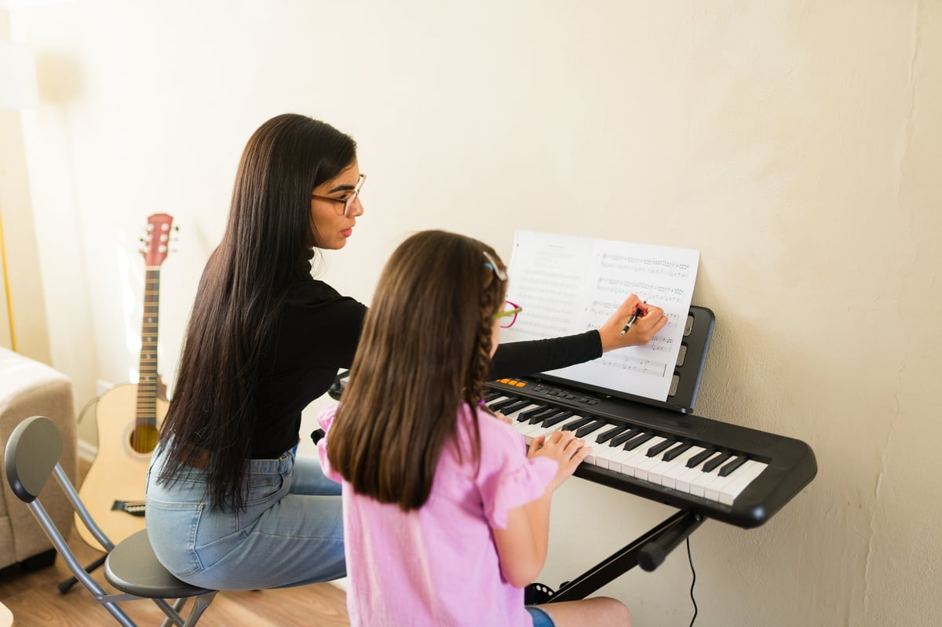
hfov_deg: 54.5
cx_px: 471
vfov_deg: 37.8
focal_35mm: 35
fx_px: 915
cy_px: 314
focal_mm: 35
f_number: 1.6
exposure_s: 1/100
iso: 320
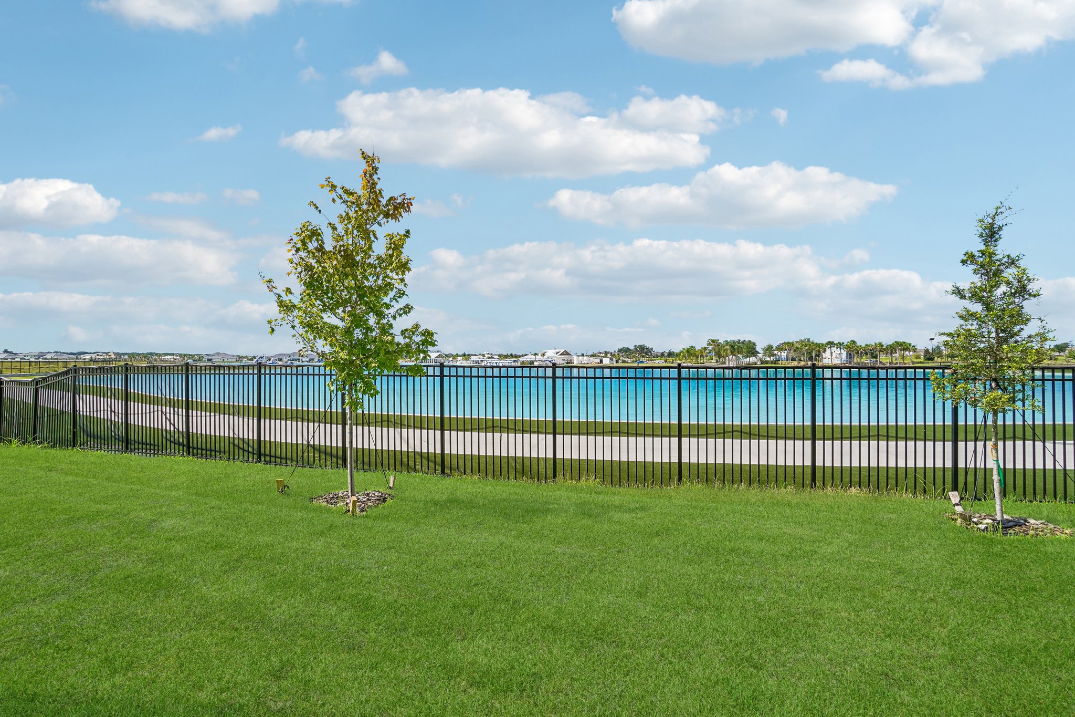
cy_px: 358
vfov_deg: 77.3
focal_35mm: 15
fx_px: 448
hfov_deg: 100.4
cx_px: 538
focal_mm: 10
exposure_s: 1/500
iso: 100
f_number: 8
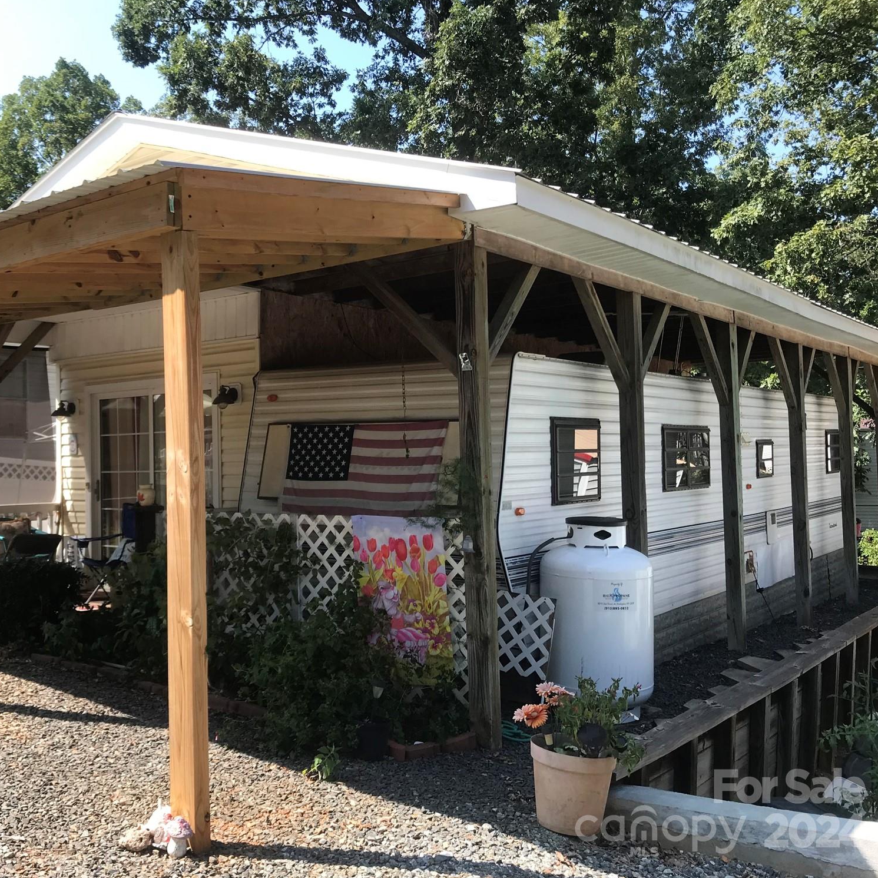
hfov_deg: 47.8
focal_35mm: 34
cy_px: 428
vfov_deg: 48.4
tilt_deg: +2.7
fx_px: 976
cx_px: 305
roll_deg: +1.5
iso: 20
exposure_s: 1/669
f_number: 1.8
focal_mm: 3.99
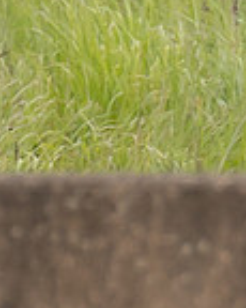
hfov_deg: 0.6
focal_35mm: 2811
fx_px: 25610
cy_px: -12
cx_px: -531
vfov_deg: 0.7
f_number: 4
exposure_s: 1/1000
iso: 320
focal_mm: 200
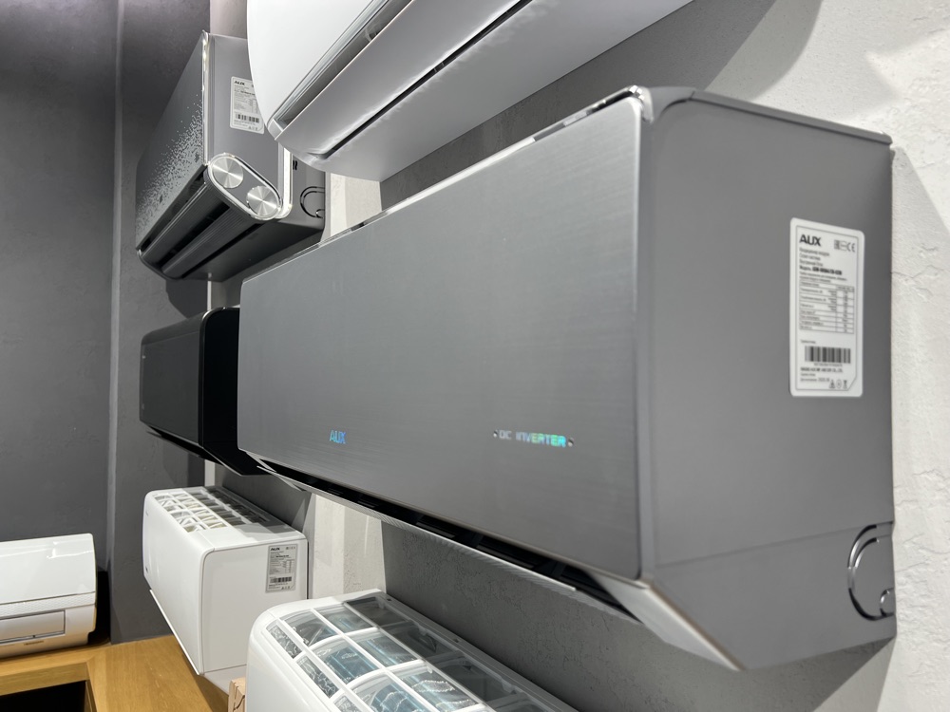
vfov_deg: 53.1
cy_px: 356
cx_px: 475
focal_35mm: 26
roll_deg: -0.1
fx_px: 714
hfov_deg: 67.3
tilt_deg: +1.6
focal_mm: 5.7
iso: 50
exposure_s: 1/100
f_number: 1.5
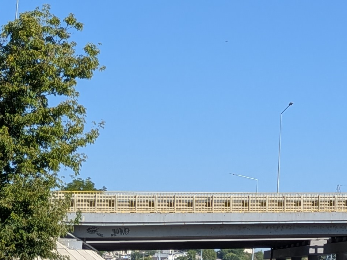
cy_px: 86
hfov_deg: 17.2
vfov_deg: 14.6
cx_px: 547
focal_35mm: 101
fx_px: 1013
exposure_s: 1/1190
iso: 29
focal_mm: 4.53
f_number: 1.7
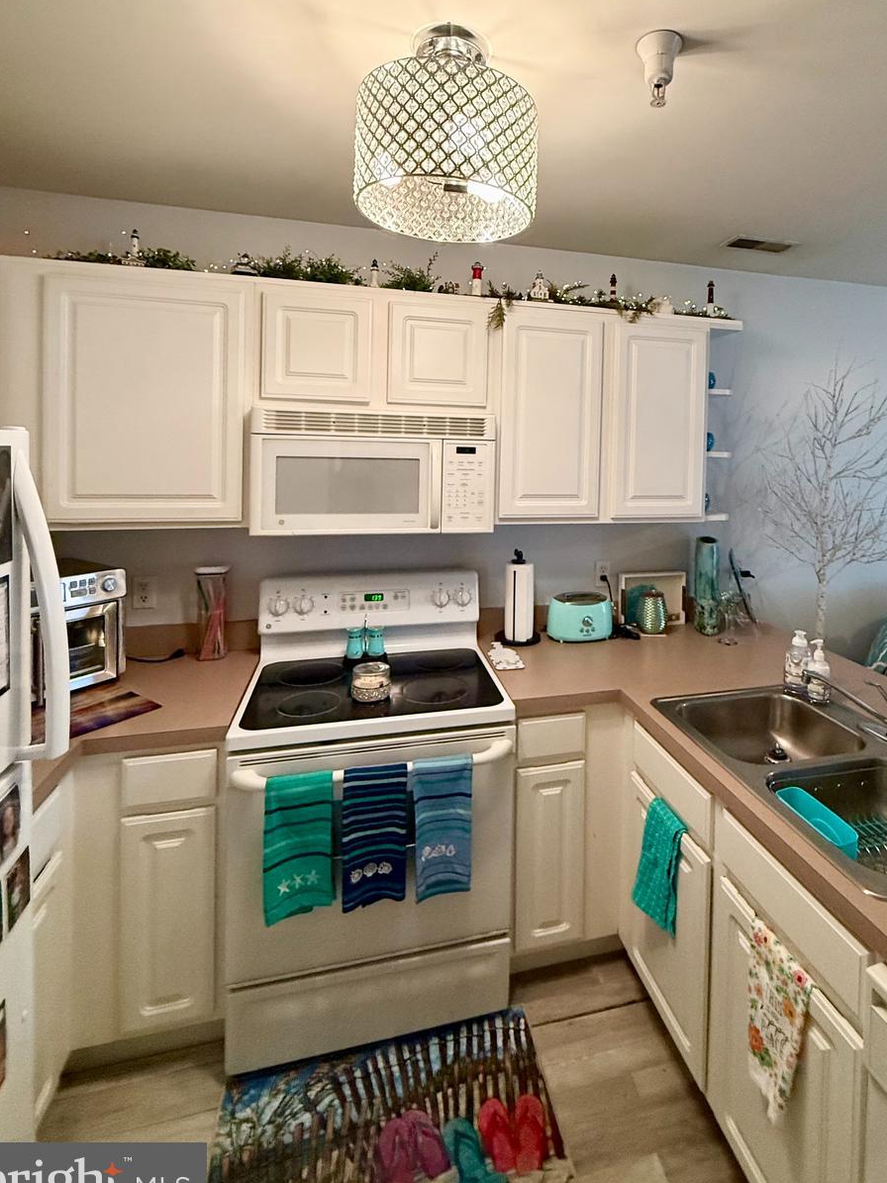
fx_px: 615
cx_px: 530
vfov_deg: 86.5
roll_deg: -1.2
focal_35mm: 18
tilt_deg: -1.6
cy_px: 463
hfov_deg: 70.9
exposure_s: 1/120
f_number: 2.2
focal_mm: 2.22
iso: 640
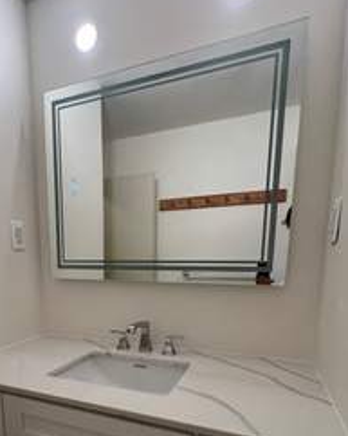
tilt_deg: -11.1
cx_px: 137
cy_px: 312
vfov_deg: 73.7
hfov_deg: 64.7
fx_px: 271
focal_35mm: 21
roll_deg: +1.6
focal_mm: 1.57
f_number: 1.8
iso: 200
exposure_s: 1/60
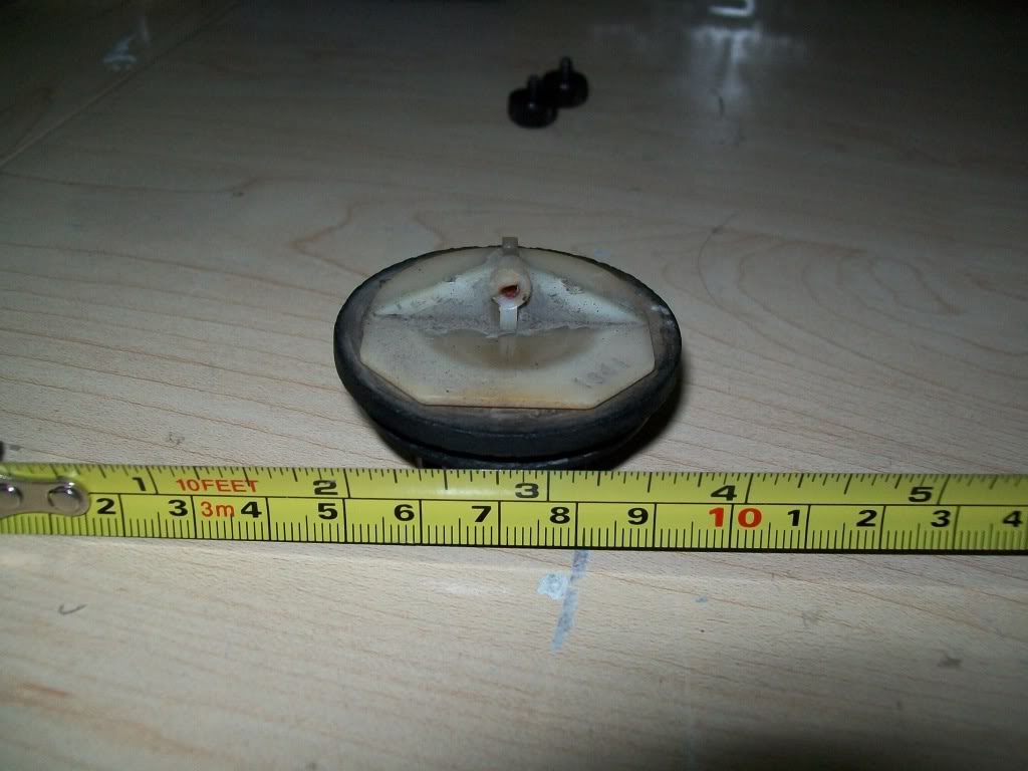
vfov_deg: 39.7
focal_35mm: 36
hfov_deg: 51.4
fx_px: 1069
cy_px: 386
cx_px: 514
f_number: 2.7
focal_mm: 6
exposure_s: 1/60
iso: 160
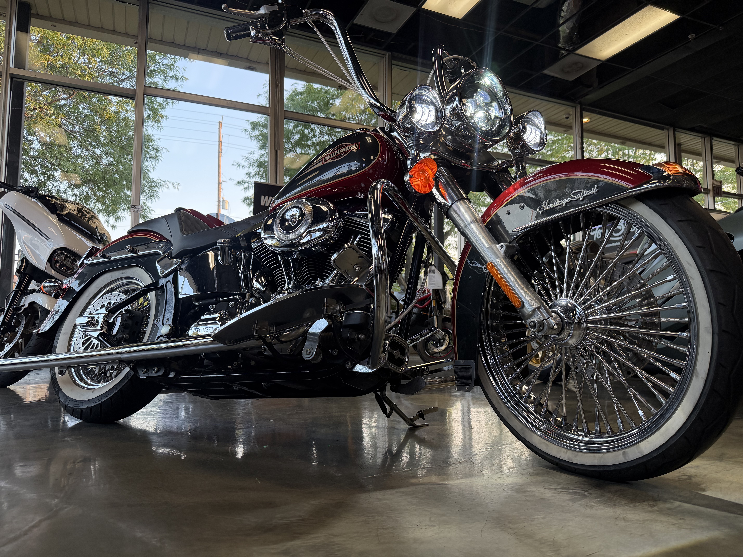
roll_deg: +0.7
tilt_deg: +6.2
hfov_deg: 71.6
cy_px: 278
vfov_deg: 56.8
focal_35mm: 24
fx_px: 515
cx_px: 372
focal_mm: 6.76
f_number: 1.78
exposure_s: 1/155
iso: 200
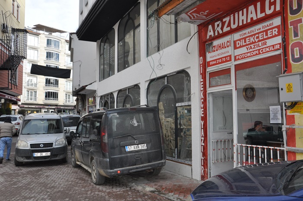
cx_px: 152
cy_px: 100
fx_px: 265
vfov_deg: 41.6
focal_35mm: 32
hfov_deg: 59.5
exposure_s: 1/200
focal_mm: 21
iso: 800
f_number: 14
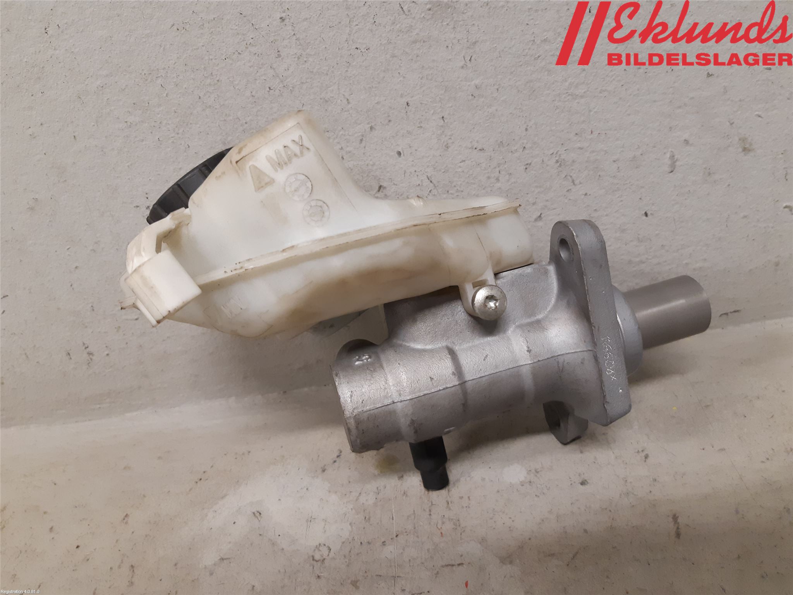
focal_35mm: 26
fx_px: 596
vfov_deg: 53.1
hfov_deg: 67.3
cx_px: 396
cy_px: 298
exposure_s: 1/50
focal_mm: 3.93
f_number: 1.7
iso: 200
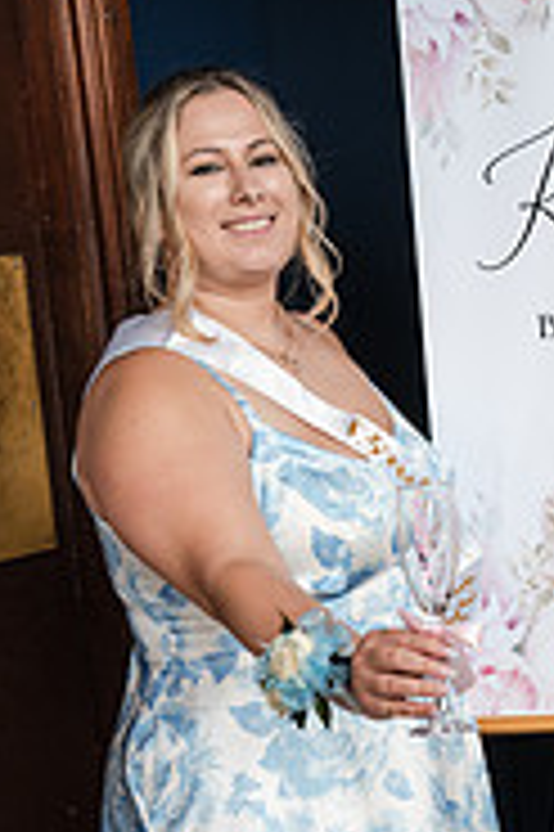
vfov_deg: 20.2
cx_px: 617
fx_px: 2312
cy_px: 657
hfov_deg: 13.4
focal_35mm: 100
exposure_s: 1/250
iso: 1600
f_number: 4
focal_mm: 41
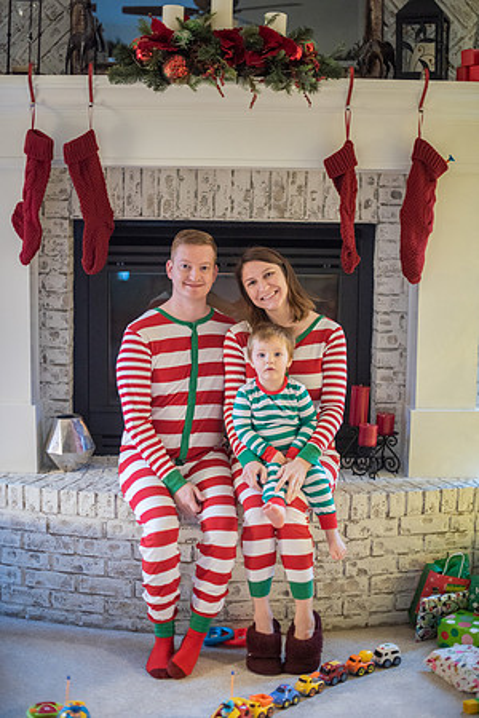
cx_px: 240
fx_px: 998
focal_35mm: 50
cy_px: 359
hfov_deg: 27.0
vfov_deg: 39.6
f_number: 1.4
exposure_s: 1/200
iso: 1250
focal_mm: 50
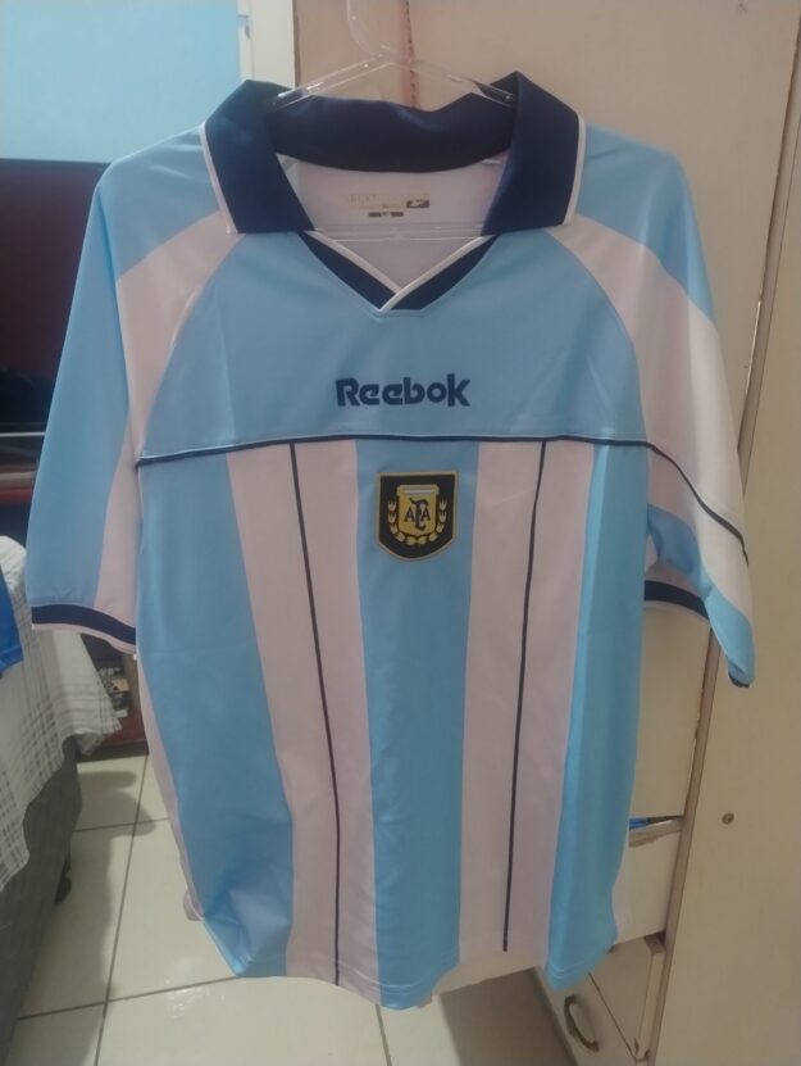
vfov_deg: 71.5
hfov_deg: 56.9
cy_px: 533
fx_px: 739
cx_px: 400
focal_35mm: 24
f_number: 1.8
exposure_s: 1/30
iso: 2325
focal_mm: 5.56
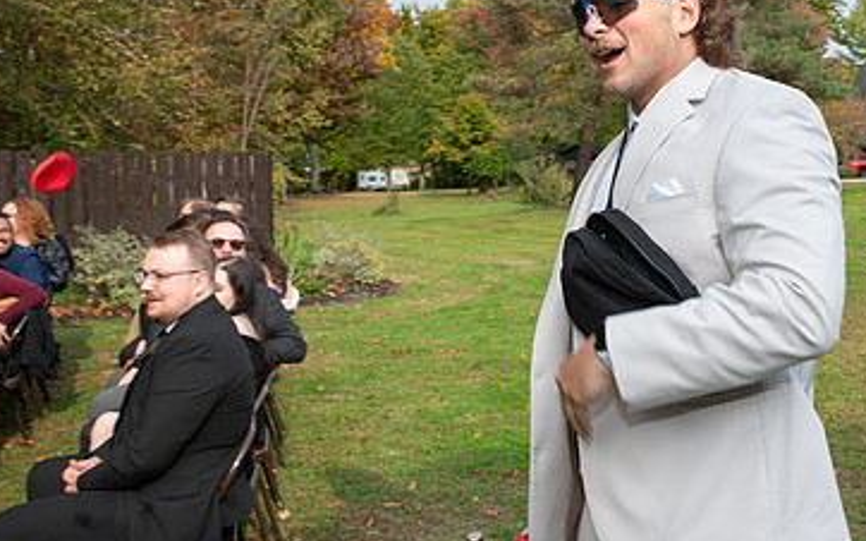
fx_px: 1062
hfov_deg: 43.4
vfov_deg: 28.4
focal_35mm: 45
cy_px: 192
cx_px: 615
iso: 400
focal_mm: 24
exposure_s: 1/200
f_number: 8
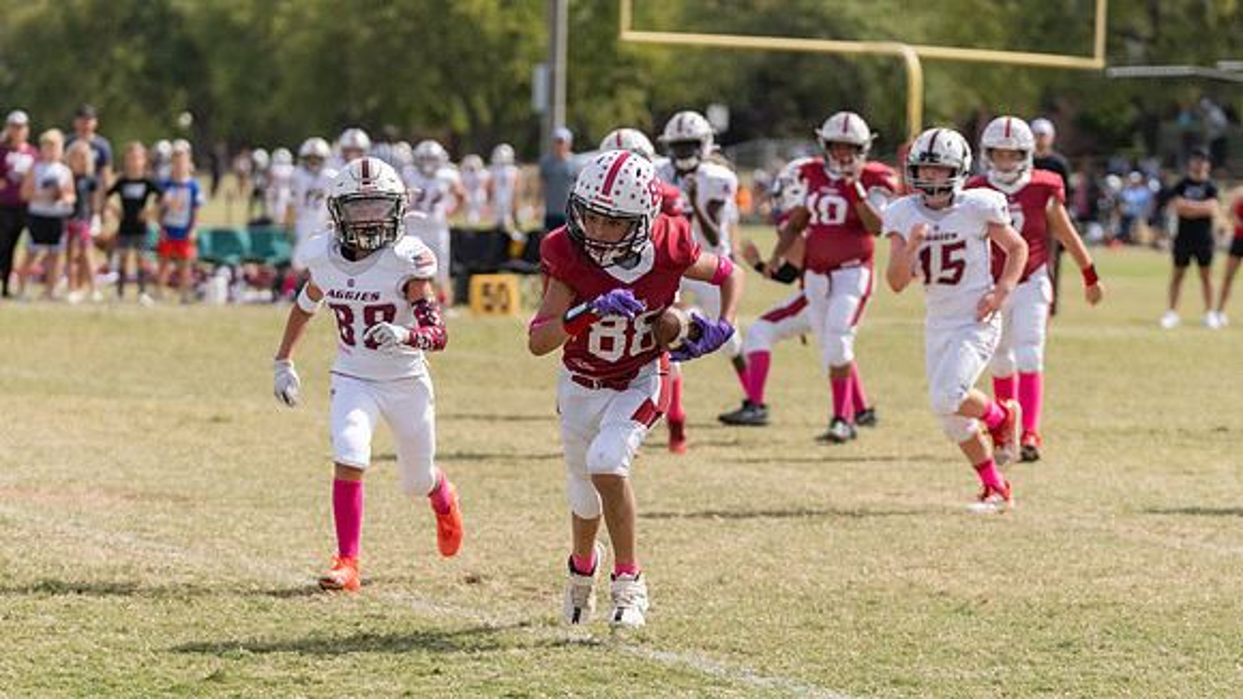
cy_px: 399
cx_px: 632
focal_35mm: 192
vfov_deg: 6.3
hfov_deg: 11.2
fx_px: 6335
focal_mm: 123
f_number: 3.2
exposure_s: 1/2000
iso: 125
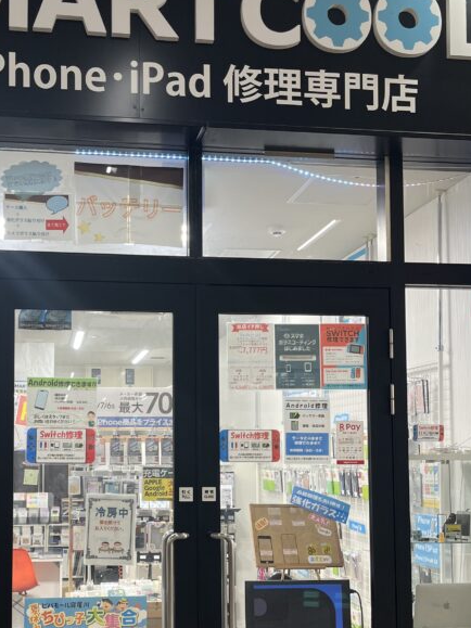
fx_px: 835
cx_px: 153
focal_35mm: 46
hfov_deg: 31.2
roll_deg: -0.8
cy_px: 403
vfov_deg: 40.9
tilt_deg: +2.9
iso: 64
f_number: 1.6
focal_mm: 5.1
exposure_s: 1/60
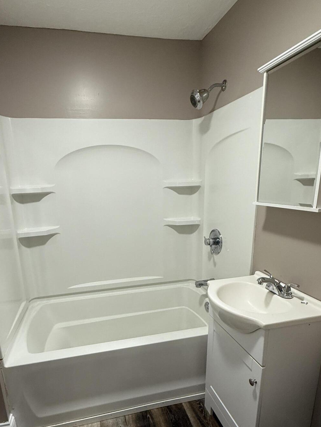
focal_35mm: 21
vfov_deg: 78.4
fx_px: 260
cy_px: 248
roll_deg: +2.0
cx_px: 136
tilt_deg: -13.1
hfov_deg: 63.1
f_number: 2.2
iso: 250
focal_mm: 2.22
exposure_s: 1/60
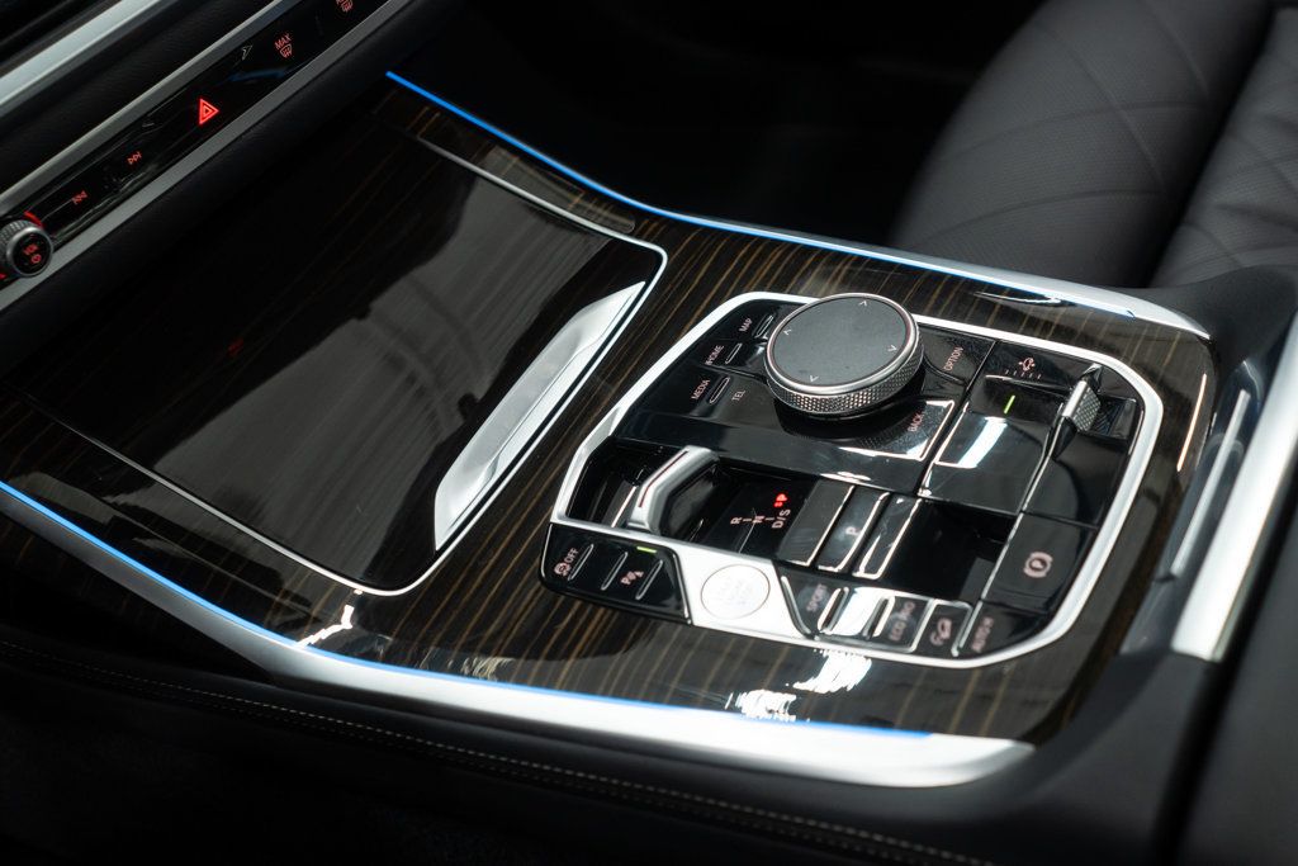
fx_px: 1514
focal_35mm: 42
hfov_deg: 46.4
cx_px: 649
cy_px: 433
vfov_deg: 31.9
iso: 640
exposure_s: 1/50
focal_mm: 28
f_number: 3.2
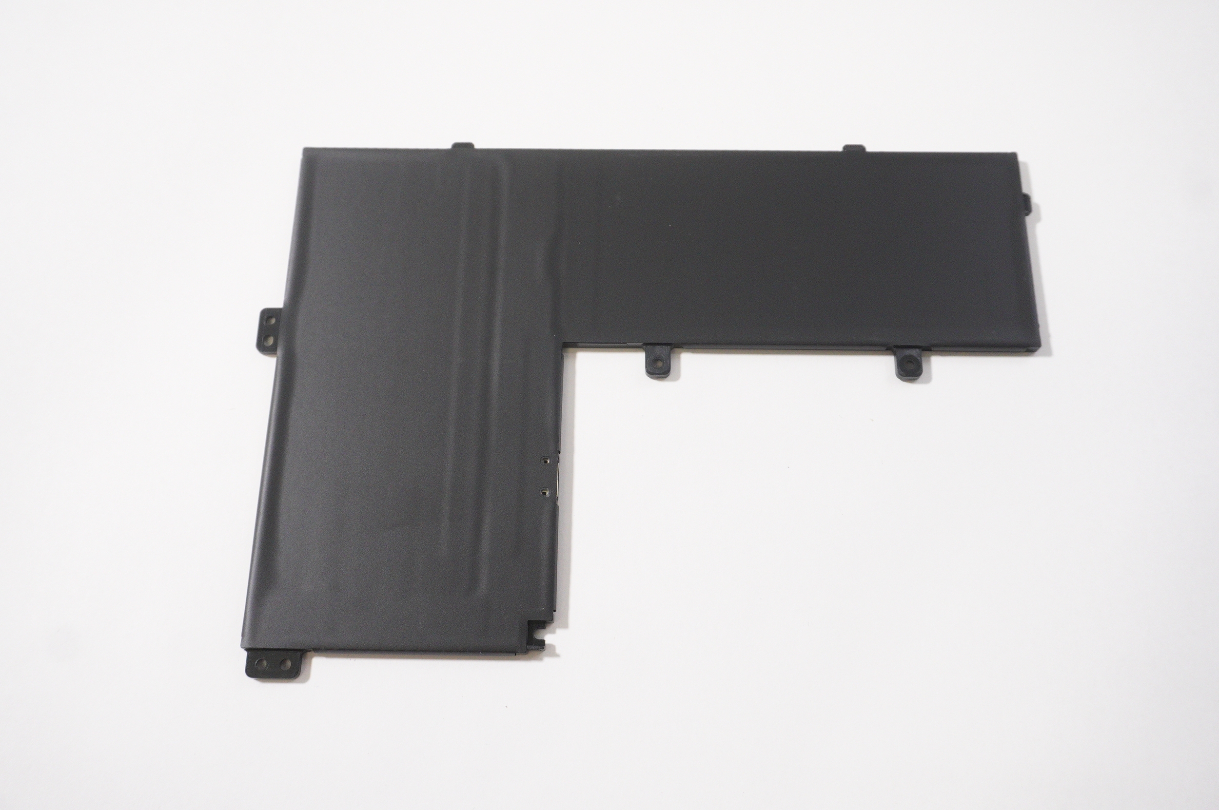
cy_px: 405
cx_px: 610
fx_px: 1116
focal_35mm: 33
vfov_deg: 39.9
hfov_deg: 57.3
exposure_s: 1/200
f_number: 5.6
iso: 2000
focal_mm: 22
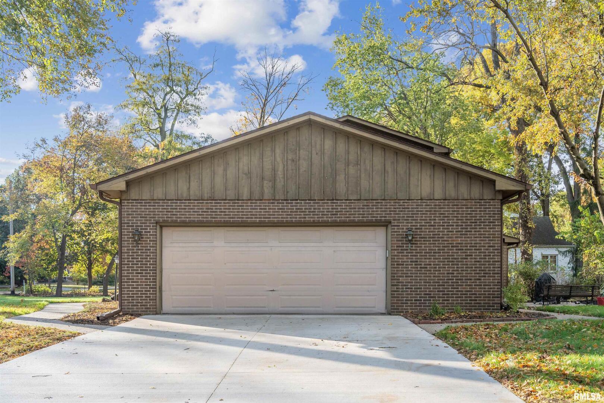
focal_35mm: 34
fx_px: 570
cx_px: 302
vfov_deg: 38.9
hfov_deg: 55.8
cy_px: 202
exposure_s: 1/320
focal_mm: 34
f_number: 9
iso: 400
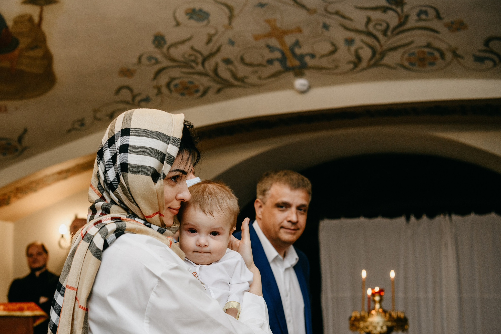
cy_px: 218
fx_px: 765
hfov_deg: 36.0
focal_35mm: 55
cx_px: 177
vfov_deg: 24.5
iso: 500
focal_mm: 42
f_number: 3.5
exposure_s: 1/160
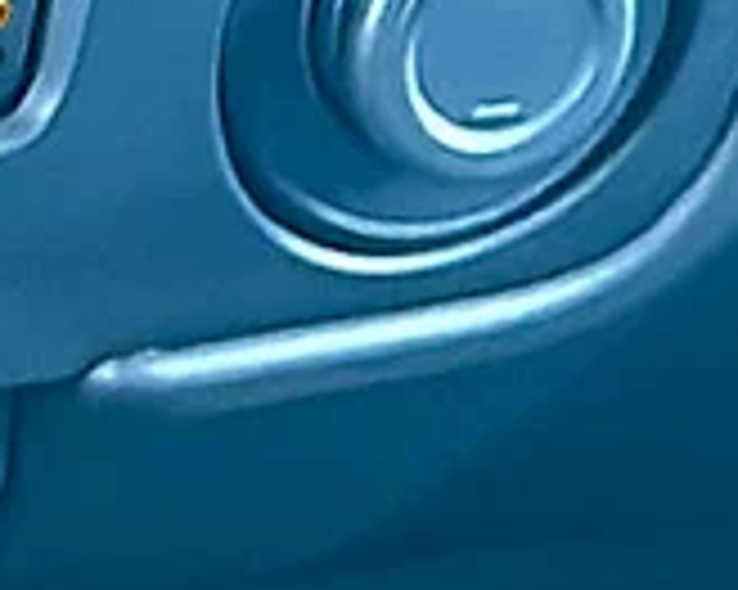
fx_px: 4366
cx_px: -756
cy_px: -106
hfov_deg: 9.1
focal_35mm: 200
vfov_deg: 7.7
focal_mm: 6.86
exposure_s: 1/101
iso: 250
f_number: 1.78
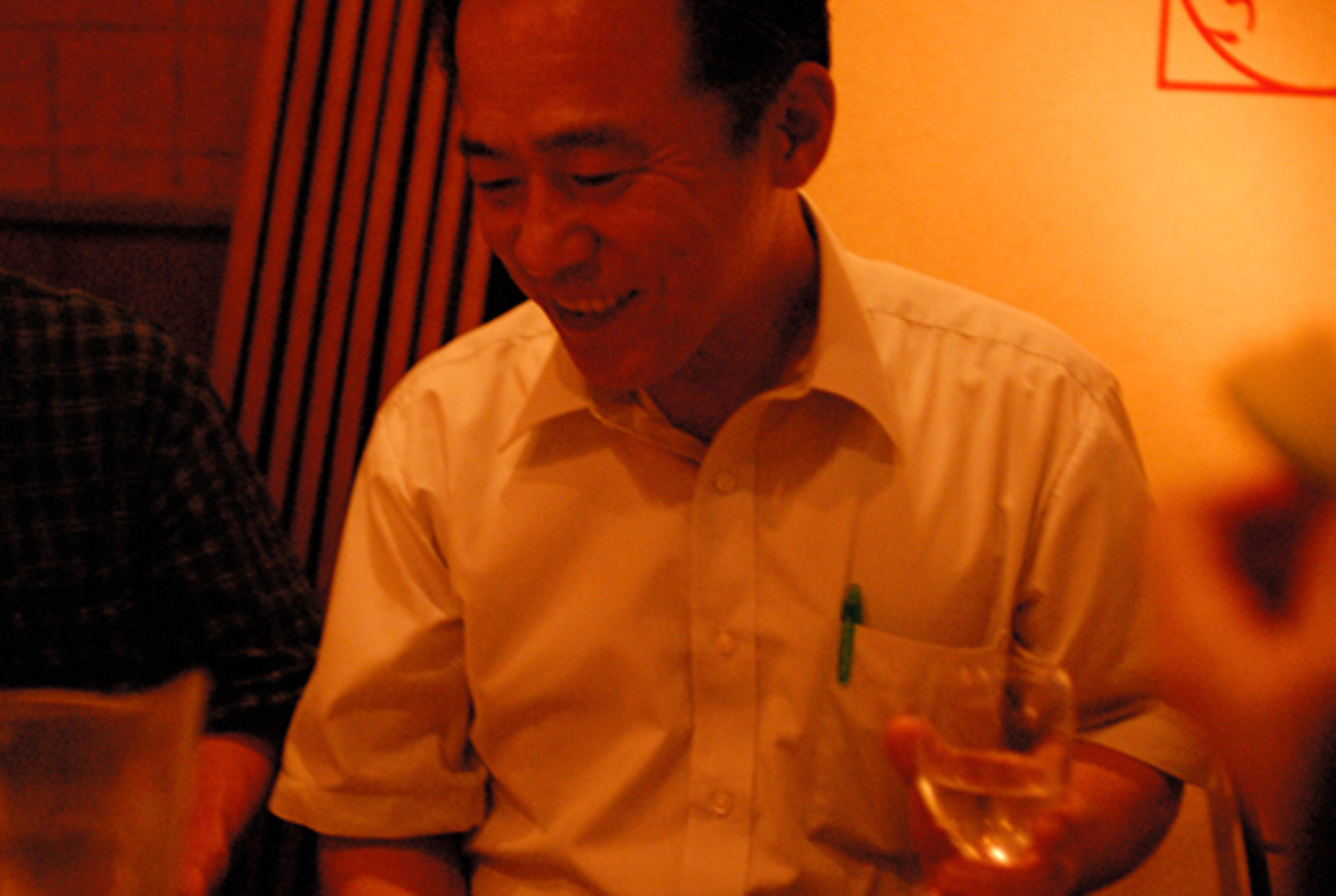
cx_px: 623
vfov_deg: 26.1
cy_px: 453
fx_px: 1934
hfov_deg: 38.1
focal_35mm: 52
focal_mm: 28
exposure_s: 1/40
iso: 1600
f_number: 1.4
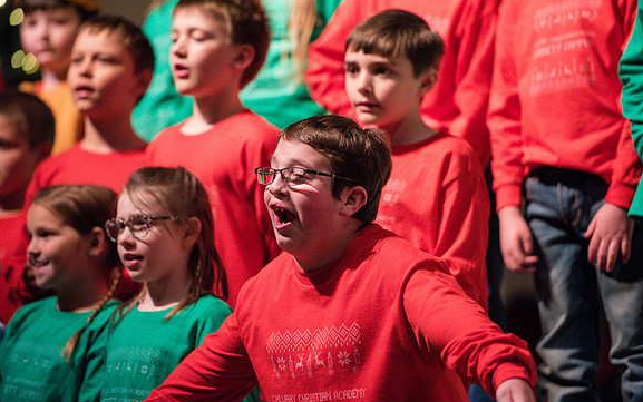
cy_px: 204
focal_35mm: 205
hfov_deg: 10.2
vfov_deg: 6.4
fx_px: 3593
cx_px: 322
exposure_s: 1/320
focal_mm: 200
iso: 1600
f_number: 2.8
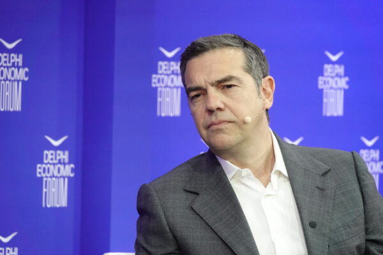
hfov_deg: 5.6
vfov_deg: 3.7
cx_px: 192
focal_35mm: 371
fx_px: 3947
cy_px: 128
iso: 1600
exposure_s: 1/200
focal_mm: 135.89
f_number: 5.6
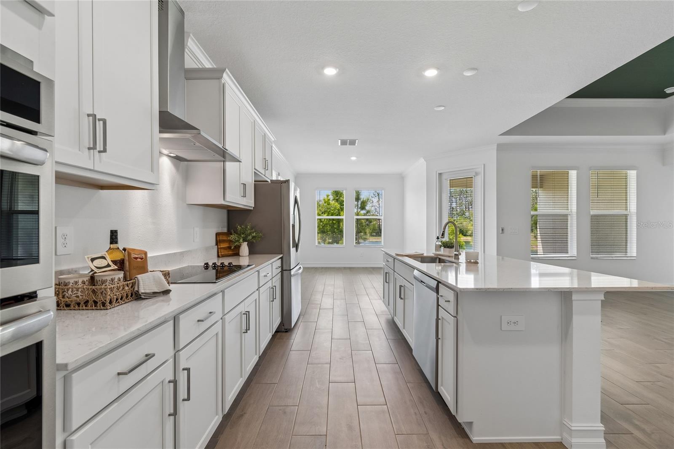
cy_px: 224
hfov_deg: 100.4
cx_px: 337
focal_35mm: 15
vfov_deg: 77.3
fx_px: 281
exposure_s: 1/6
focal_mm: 10
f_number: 7.1
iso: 100
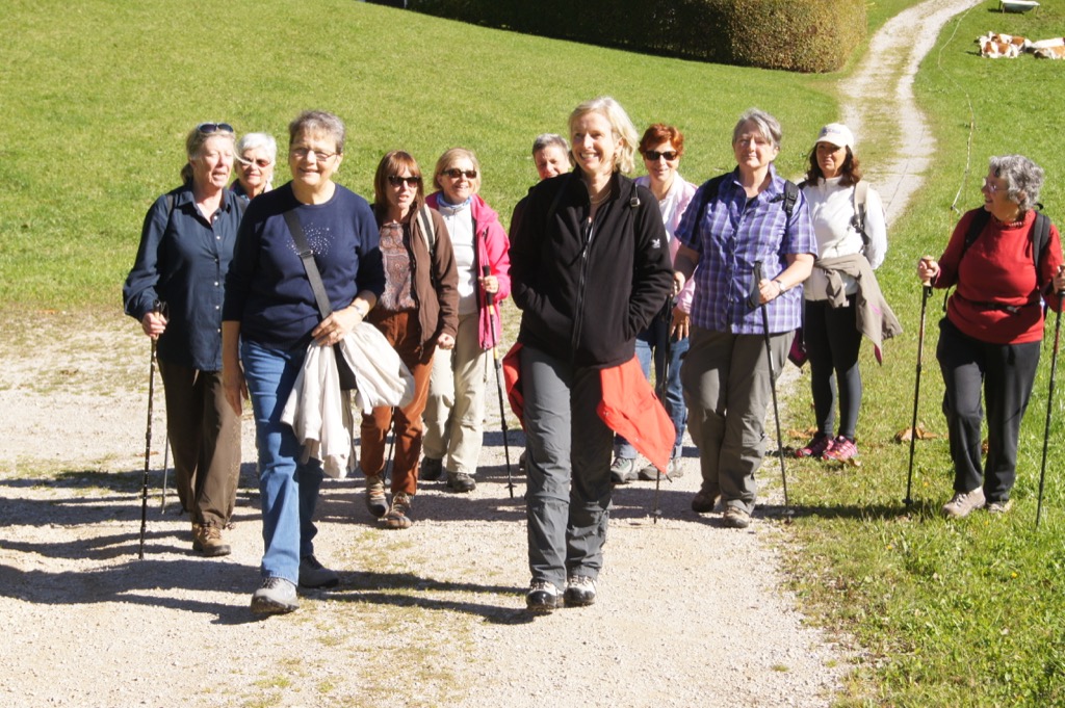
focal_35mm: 68
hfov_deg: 29.9
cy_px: 354
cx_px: 532
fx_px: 1995
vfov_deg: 20.1
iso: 200
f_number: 11
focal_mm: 45
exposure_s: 1/160
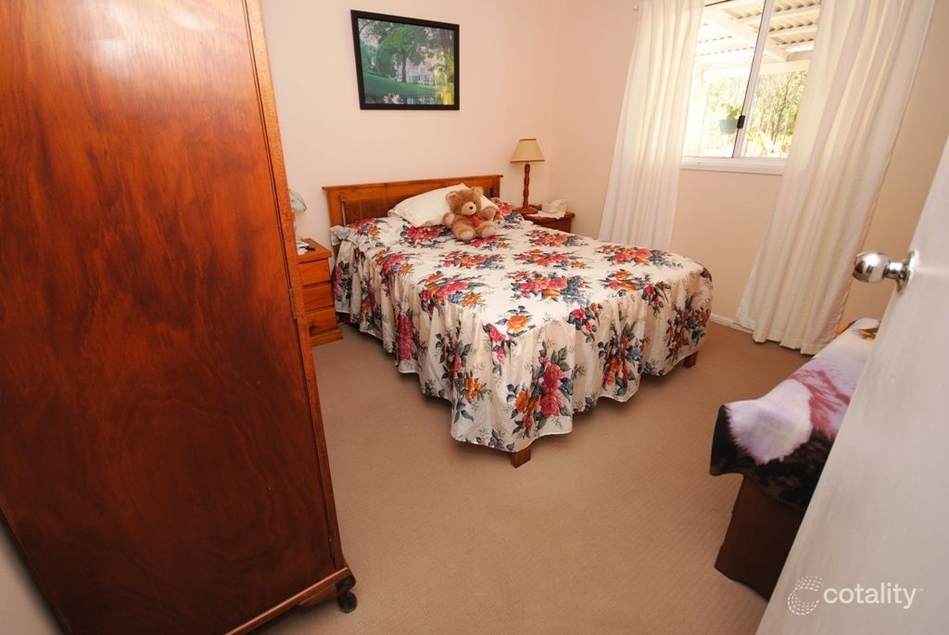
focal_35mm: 15
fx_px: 396
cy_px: 318
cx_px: 474
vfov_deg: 77.5
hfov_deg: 100.3
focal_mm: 10
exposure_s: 1/60
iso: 200
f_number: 4
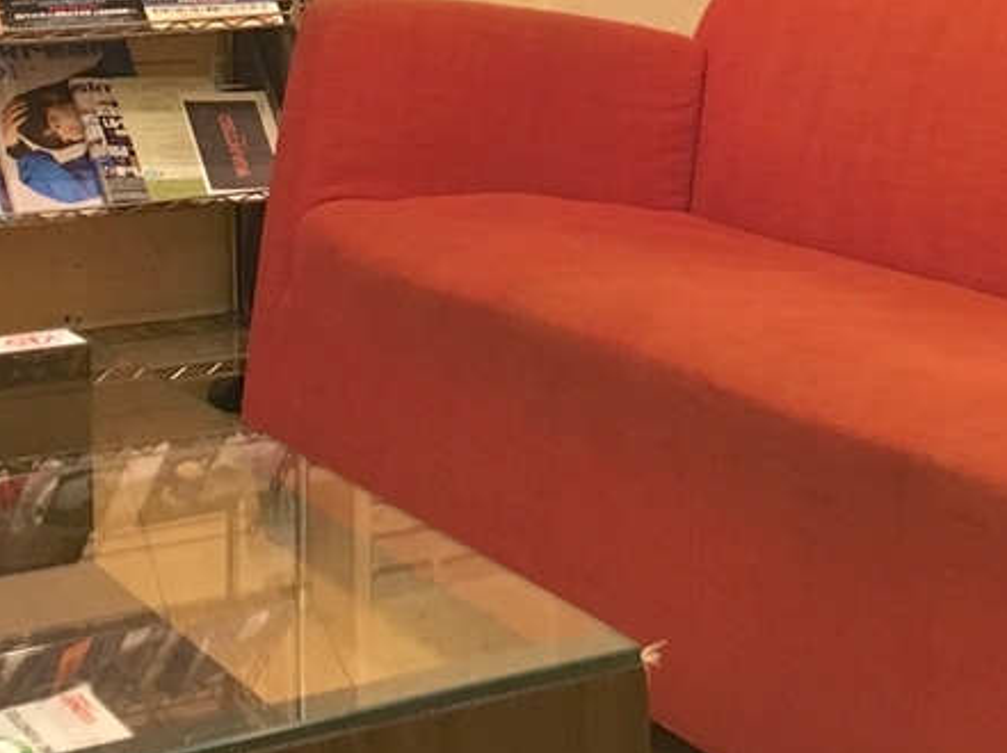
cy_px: -34
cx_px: 598
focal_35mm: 79
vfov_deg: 18.1
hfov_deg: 24.7
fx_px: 2296
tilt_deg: -2.4
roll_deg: +0.0
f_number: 2.2
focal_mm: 4.15
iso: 200
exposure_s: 1/33
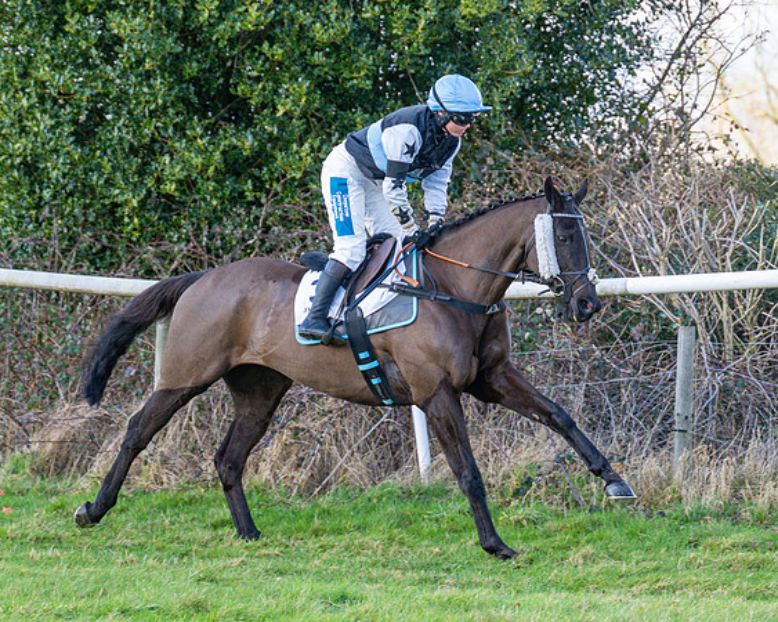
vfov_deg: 6.6
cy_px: 348
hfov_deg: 8.3
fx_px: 5362
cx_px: 457
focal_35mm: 233
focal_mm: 120
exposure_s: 1/800
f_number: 4
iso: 800
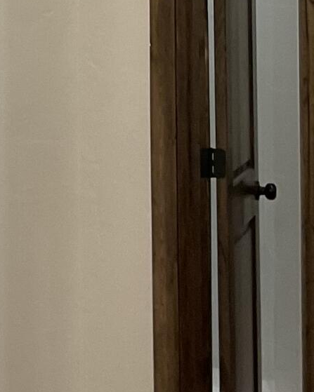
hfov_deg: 9.7
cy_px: -140
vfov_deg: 12.3
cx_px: -246
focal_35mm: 152
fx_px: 1766
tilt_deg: +3.4
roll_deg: -0.8
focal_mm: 3
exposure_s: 1/60
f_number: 1.8
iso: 40
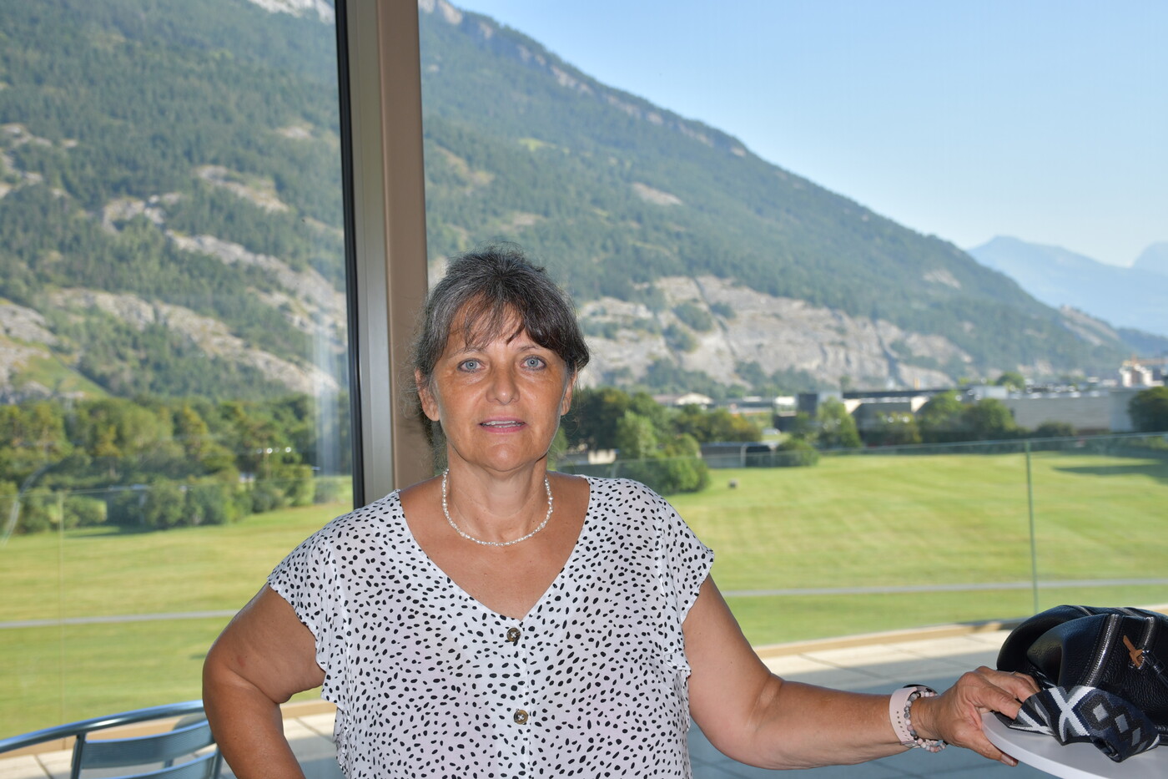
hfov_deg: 38.9
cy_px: 390
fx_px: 1654
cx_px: 584
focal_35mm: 51
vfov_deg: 26.5
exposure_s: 1/250
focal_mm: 34
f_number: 5.6
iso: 100
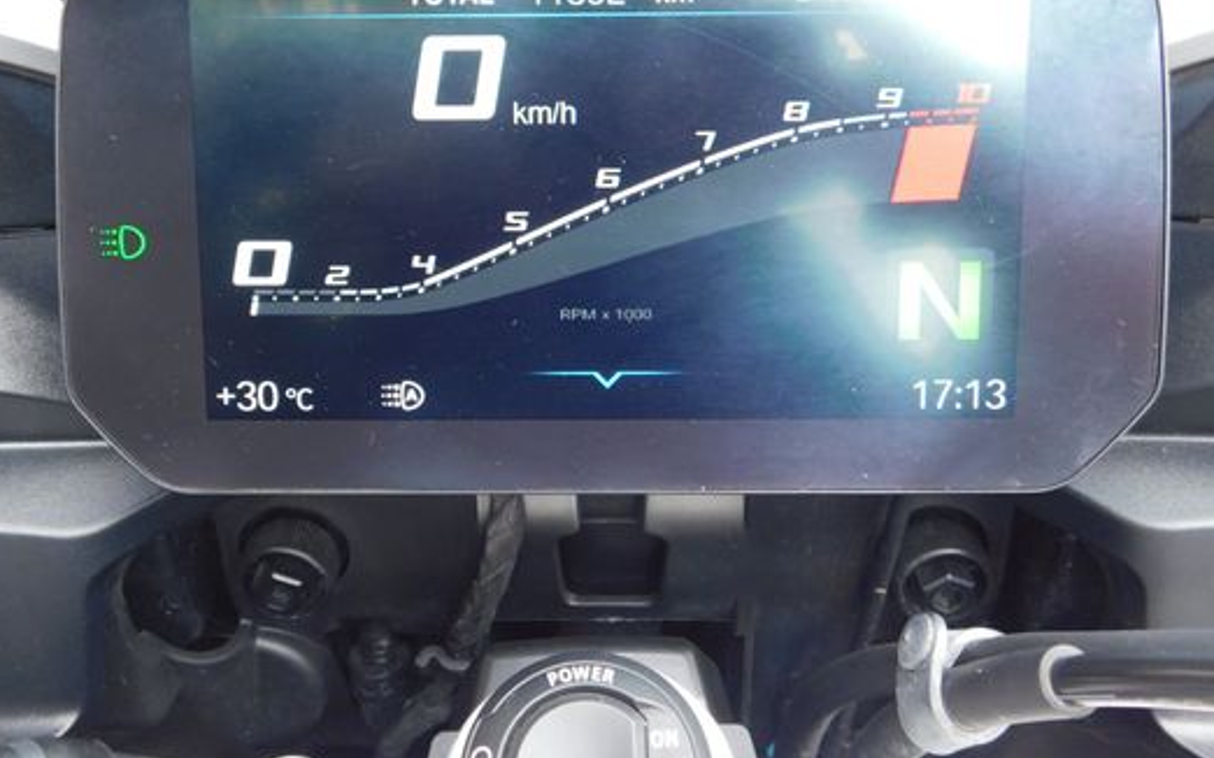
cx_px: 588
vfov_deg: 32.7
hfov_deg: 50.4
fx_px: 1290
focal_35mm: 39
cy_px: 316
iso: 125
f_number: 3.2
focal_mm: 5.3
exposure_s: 1/40
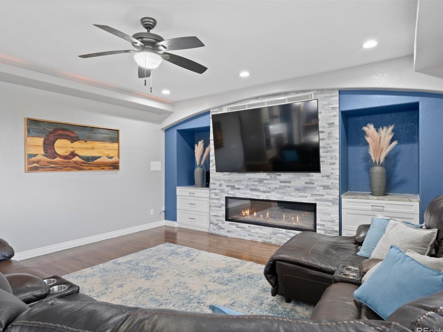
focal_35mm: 21
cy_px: 169
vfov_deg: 63.5
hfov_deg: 78.9
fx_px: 269
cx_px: 213
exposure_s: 1.3
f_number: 8
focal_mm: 19
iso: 400
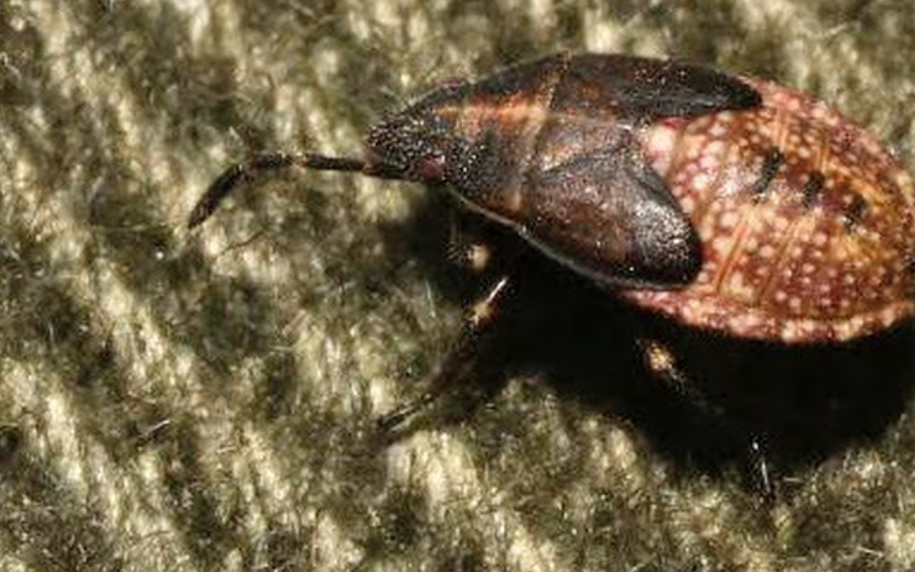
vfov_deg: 4.7
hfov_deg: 7.6
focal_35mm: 277
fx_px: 6904
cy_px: 189
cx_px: 636
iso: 250
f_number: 32
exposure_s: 1/60
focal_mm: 105
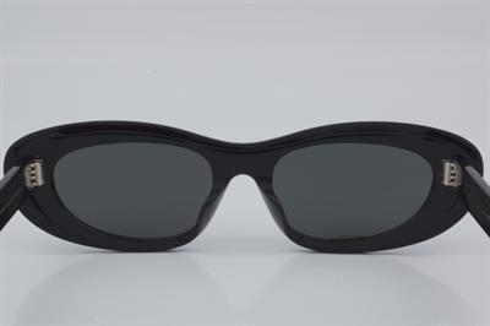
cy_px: 163
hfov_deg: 24.6
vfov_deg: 16.5
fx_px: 1122
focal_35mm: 82
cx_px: 245
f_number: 32
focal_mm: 55
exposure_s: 1/4
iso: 100
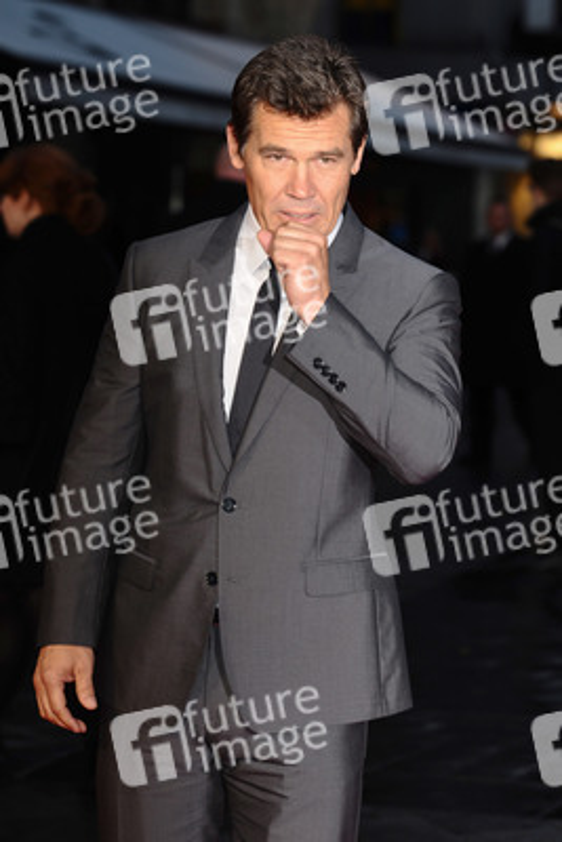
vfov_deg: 15.9
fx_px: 3018
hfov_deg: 10.6
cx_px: 281
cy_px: 421
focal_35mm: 129
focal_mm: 86
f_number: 4
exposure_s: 1/200
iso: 320
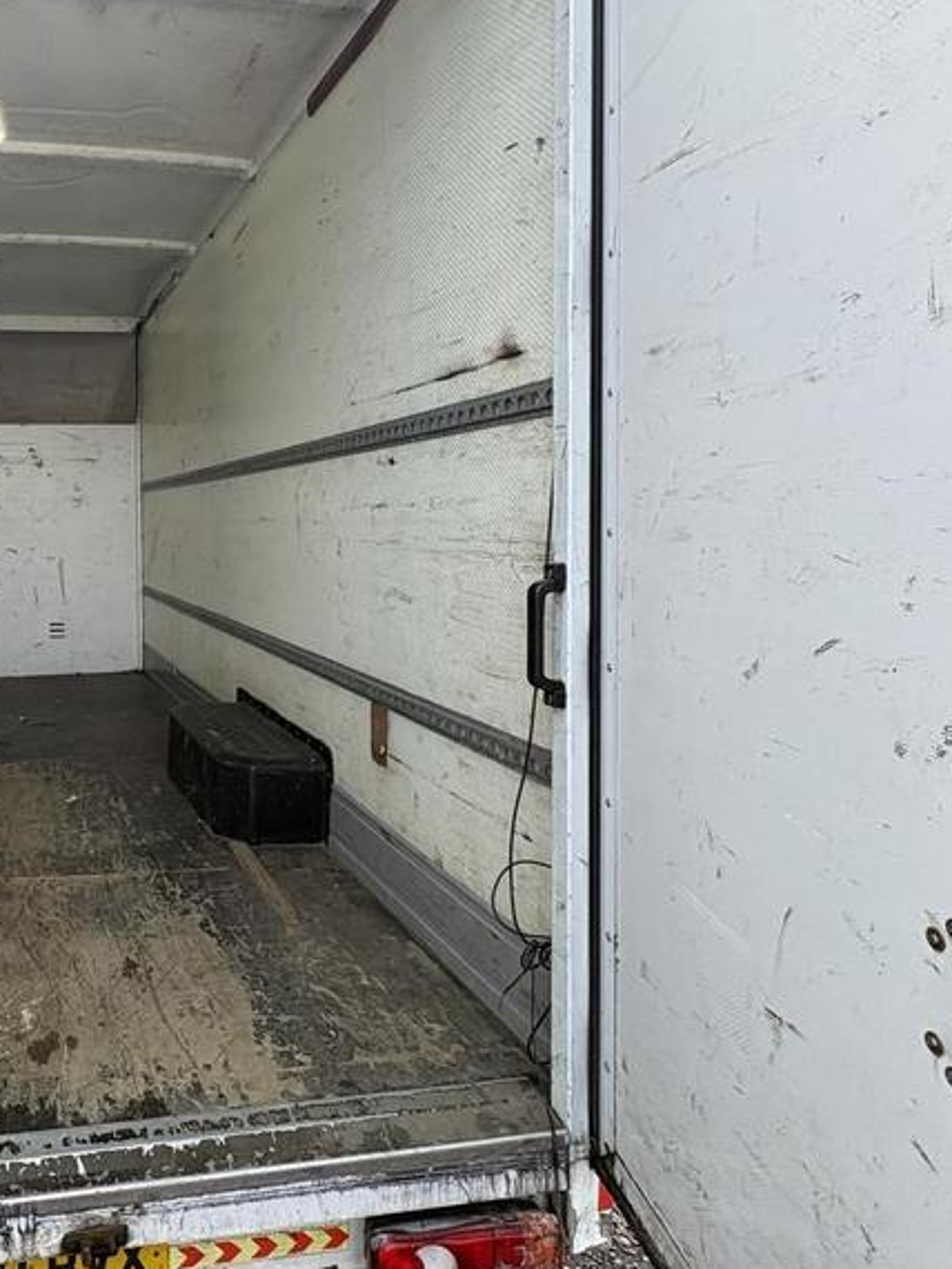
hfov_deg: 53.3
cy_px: 548
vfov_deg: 76.0
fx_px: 806
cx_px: 91
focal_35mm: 22
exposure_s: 1/533
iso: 64
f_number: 2.2
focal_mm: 2.22
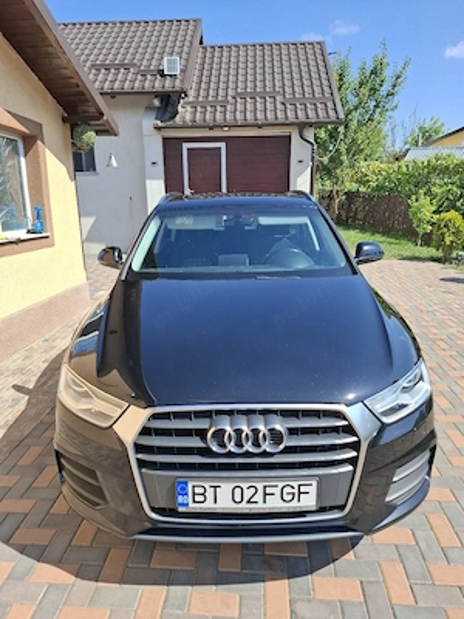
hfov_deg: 58.9
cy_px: 310
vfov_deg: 73.9
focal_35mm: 23
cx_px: 232
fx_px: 411
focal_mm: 5.54
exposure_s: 1/1667
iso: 50
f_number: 1.8
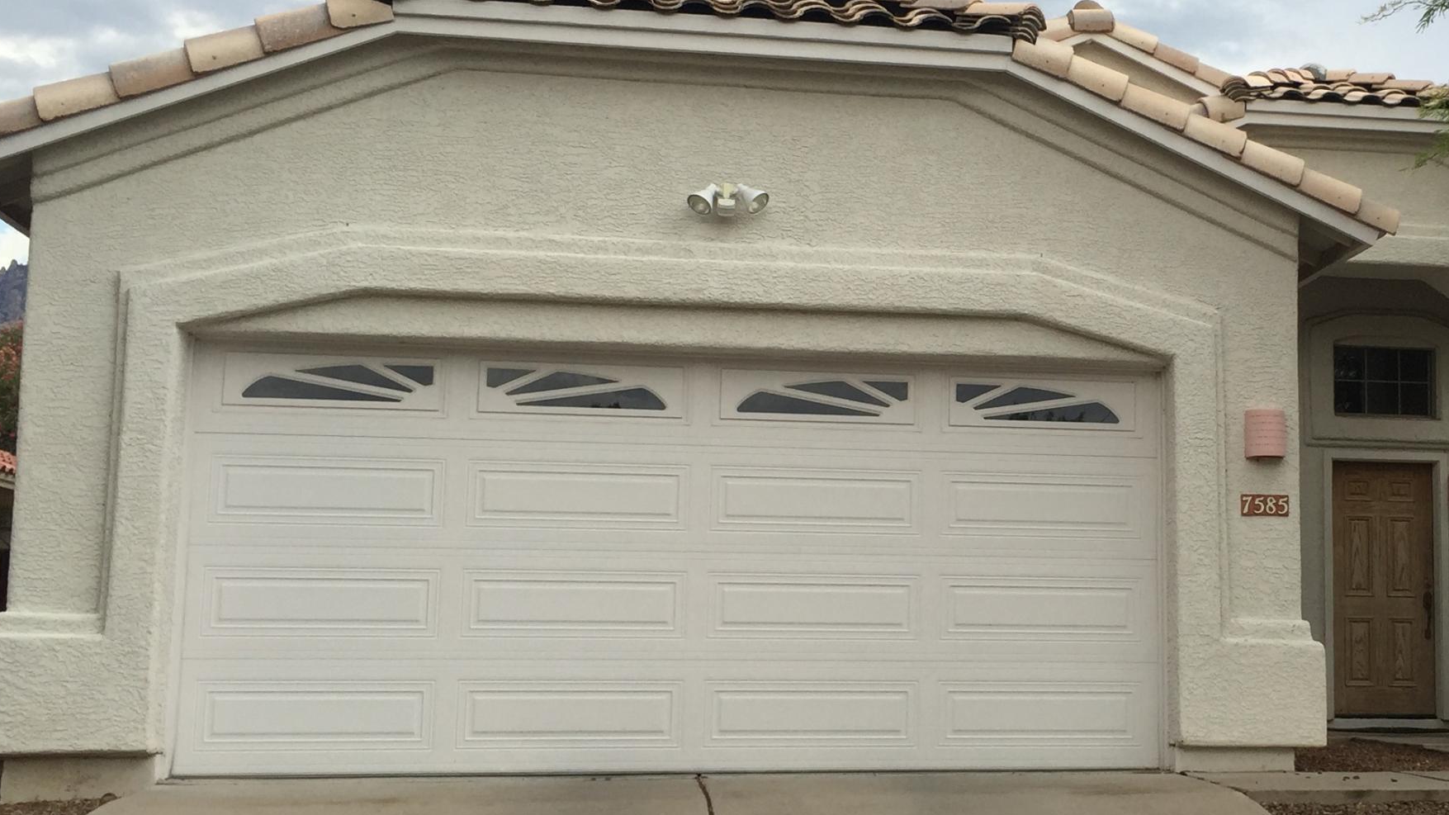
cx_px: 1094
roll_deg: -0.6
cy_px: 400
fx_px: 2075
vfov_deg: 22.2
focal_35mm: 54
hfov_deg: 37.5
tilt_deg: +7.2
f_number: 2.2
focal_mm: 4.15
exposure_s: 1/542
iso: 32
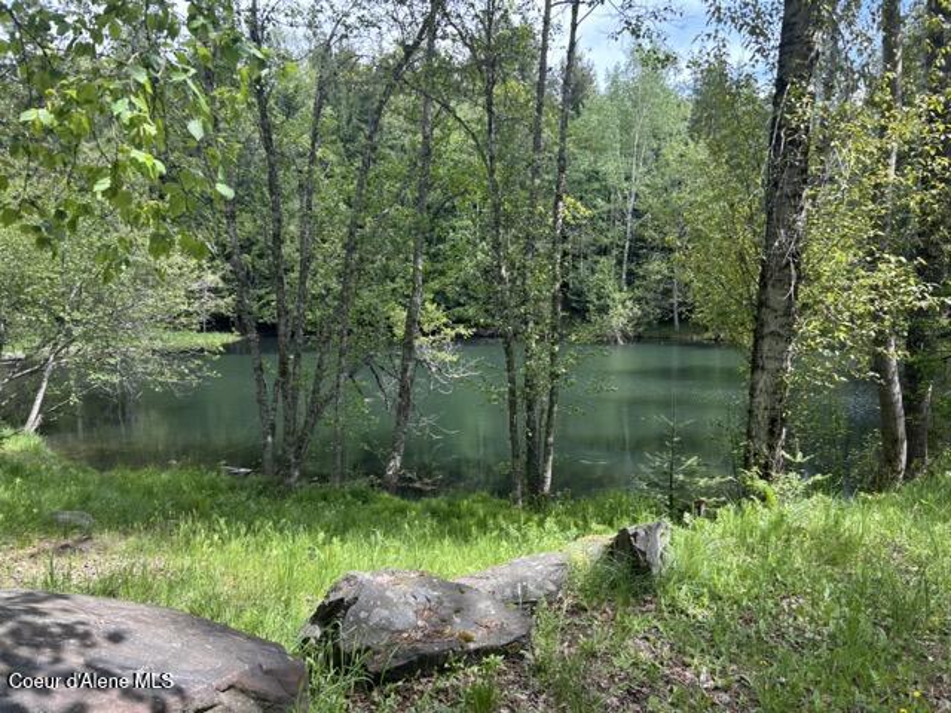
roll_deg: +0.9
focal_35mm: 26
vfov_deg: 53.1
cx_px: 476
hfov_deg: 67.3
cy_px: 356
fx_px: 714
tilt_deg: -6.2
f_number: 1.5
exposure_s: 1/733
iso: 50
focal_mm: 5.7
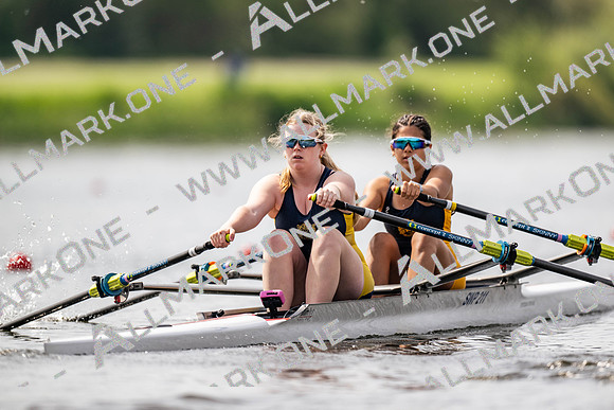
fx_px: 10235
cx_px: 307
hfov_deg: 3.4
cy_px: 205
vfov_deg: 2.3
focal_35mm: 600
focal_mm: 600
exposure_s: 1/2500
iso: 280
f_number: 4
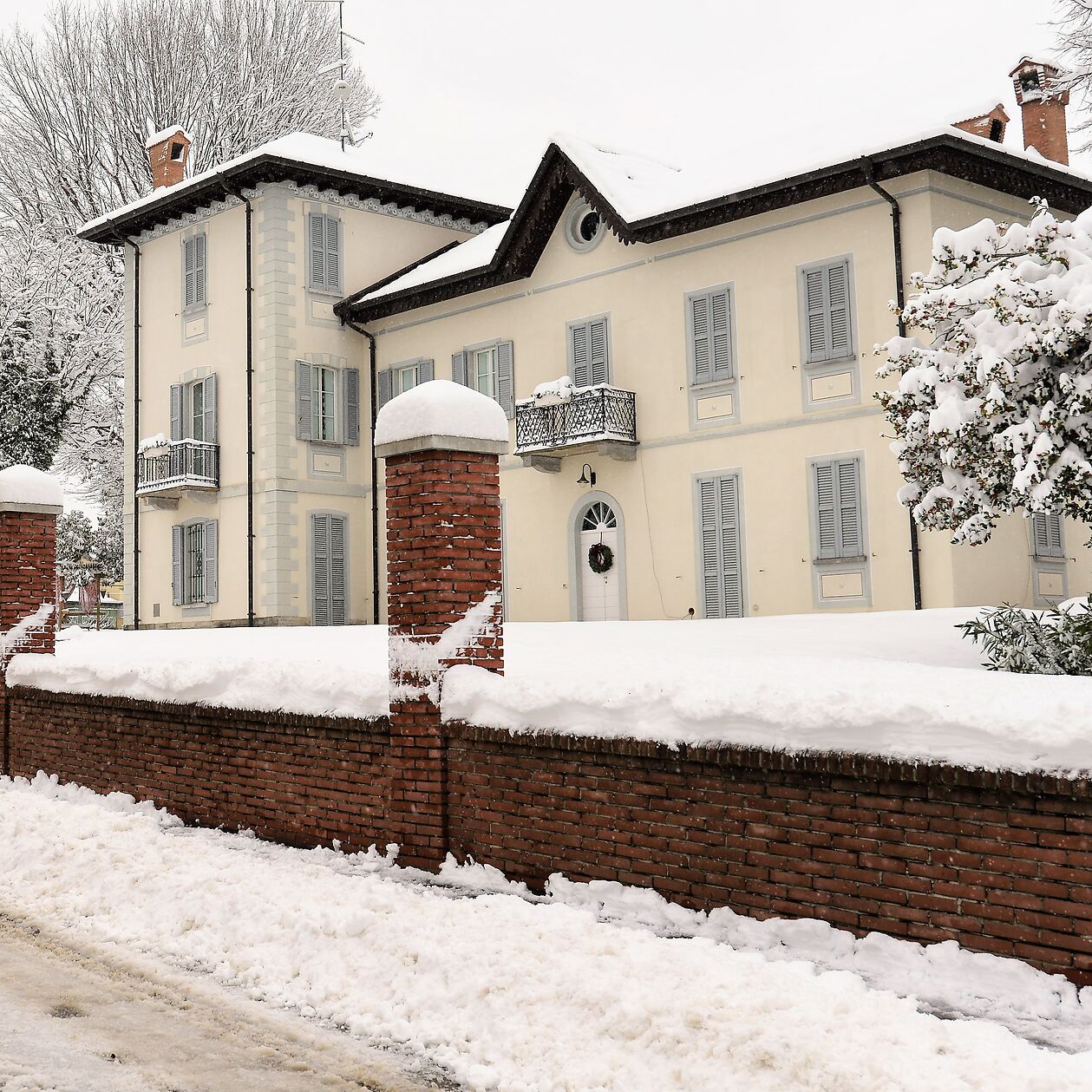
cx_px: 278
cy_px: 481
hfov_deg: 35.3
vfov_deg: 36.0
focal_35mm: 47
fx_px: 1677
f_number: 5.6
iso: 100
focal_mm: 29
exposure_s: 1/250
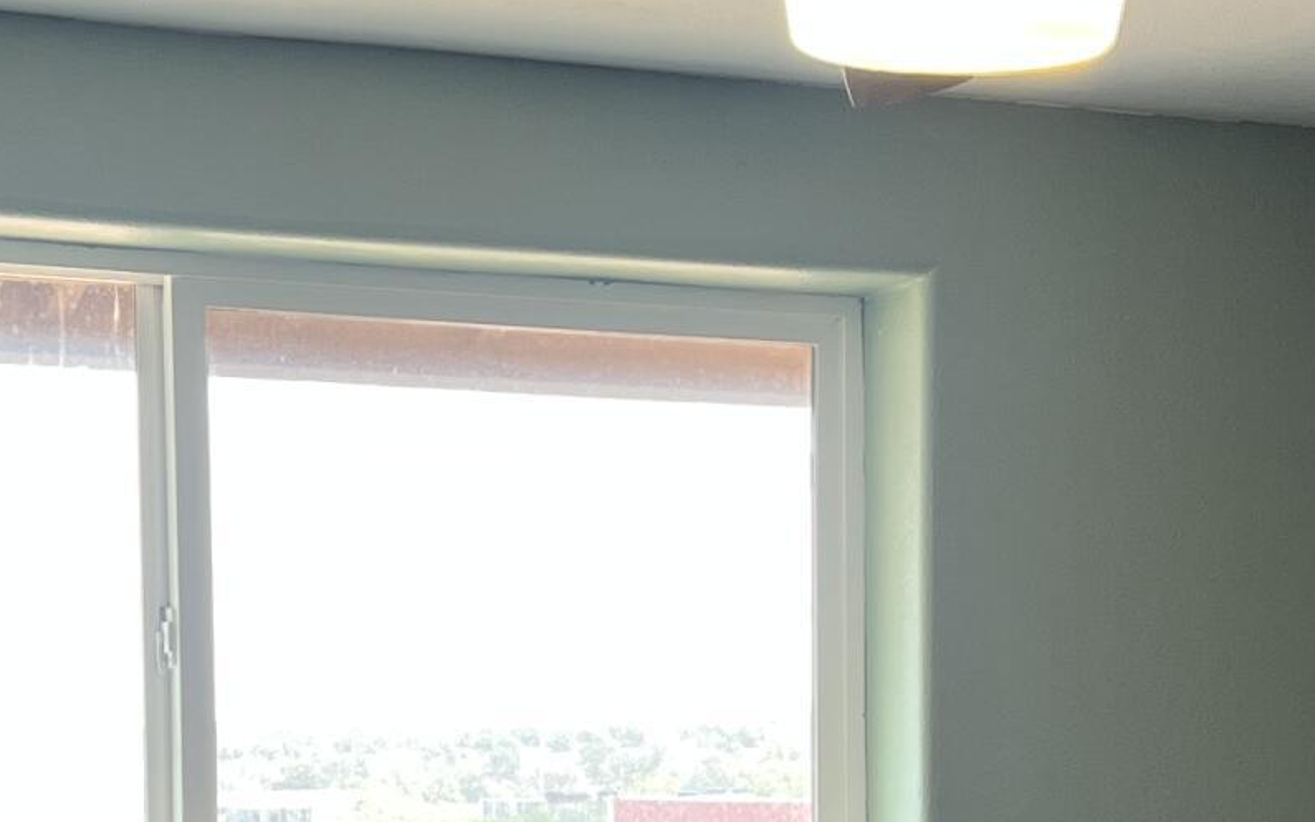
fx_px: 3727
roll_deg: -0.1
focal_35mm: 104
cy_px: 1113
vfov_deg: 12.2
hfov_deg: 20.0
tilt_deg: -2.7
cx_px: 567
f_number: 1.5
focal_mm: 5.7
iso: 100
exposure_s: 1/120
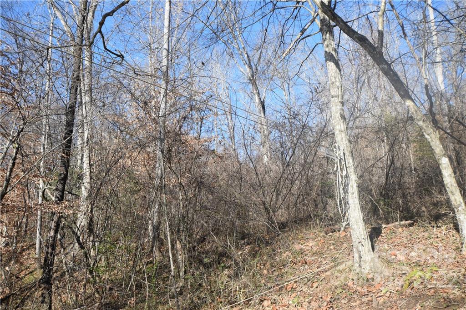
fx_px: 388
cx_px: 233
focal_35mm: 30
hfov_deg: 61.9
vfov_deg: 43.6
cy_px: 155
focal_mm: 20
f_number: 8
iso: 280
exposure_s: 1/250
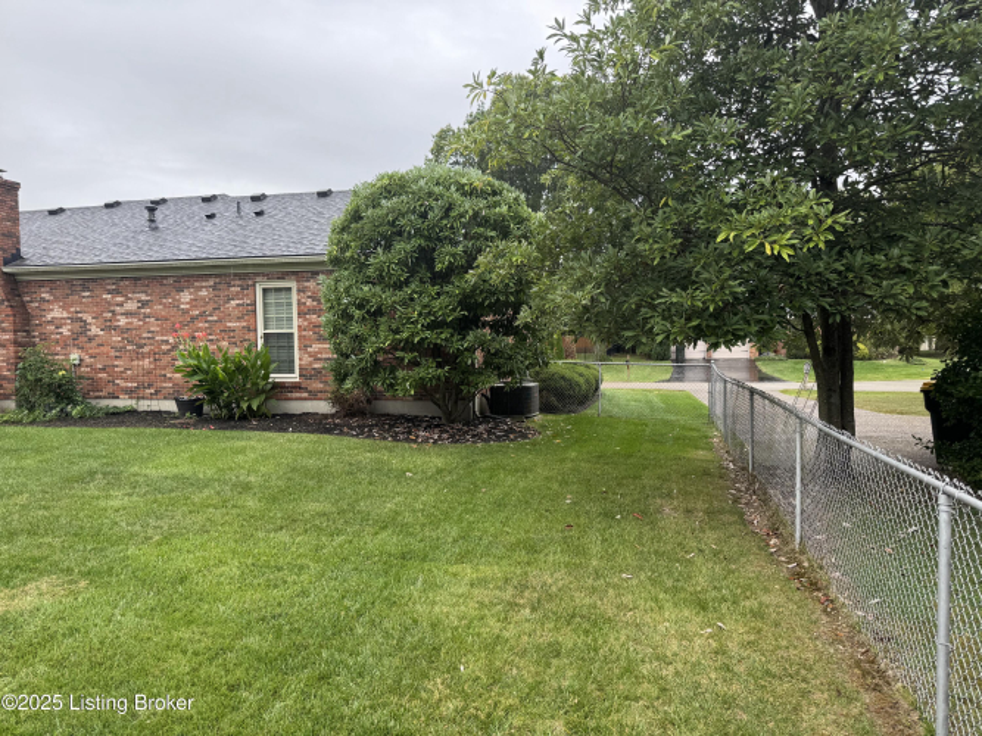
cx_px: 491
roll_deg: +2.0
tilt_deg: -3.1
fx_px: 681
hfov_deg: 71.6
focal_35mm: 24
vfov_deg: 56.8
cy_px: 368
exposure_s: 1/250
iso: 80
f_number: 1.78
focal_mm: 6.76
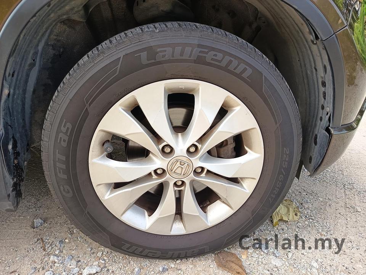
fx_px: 254
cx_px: 183
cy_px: 138
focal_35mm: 24
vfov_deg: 56.8
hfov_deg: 71.6
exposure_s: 1/100
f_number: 1.7
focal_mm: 5.24
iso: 106
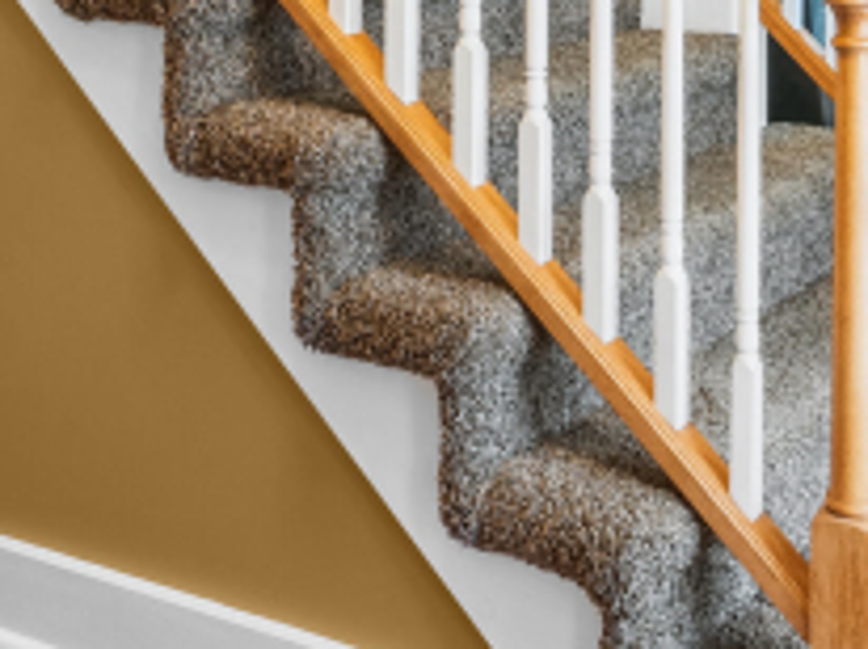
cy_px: -118
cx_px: 820
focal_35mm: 56
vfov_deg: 23.9
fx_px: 1403
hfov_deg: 32.3
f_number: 11
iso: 400
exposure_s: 1.6
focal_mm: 16
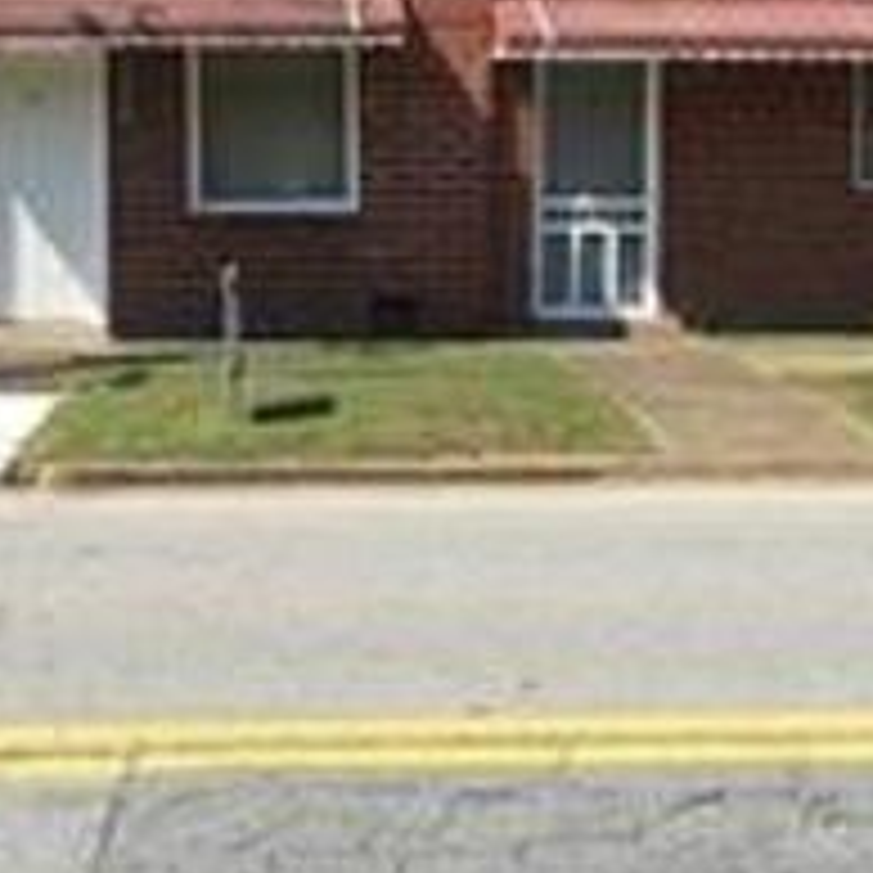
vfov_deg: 25.8
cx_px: 387
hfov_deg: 26.1
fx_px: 1883
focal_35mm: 66
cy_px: 232
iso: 25
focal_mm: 4.15
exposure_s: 1/1012
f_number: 2.2
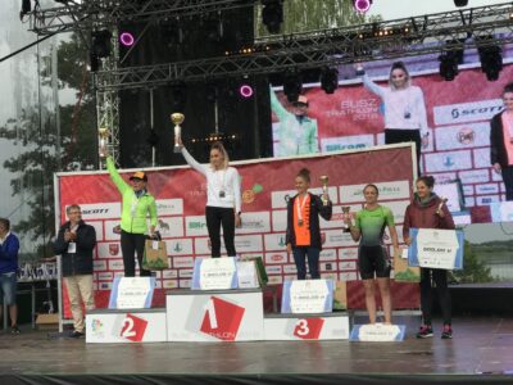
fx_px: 845
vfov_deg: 25.7
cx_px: 256
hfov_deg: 33.8
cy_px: 192
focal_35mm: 57
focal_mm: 6.6
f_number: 2.8
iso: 20
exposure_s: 1/150
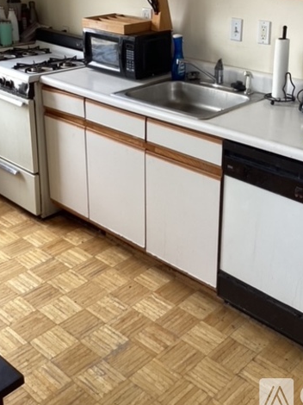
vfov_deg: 42.2
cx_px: 183
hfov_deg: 32.7
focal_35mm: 44
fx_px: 514
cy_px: 125
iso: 50
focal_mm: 3.3
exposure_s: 1/60
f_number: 2.4
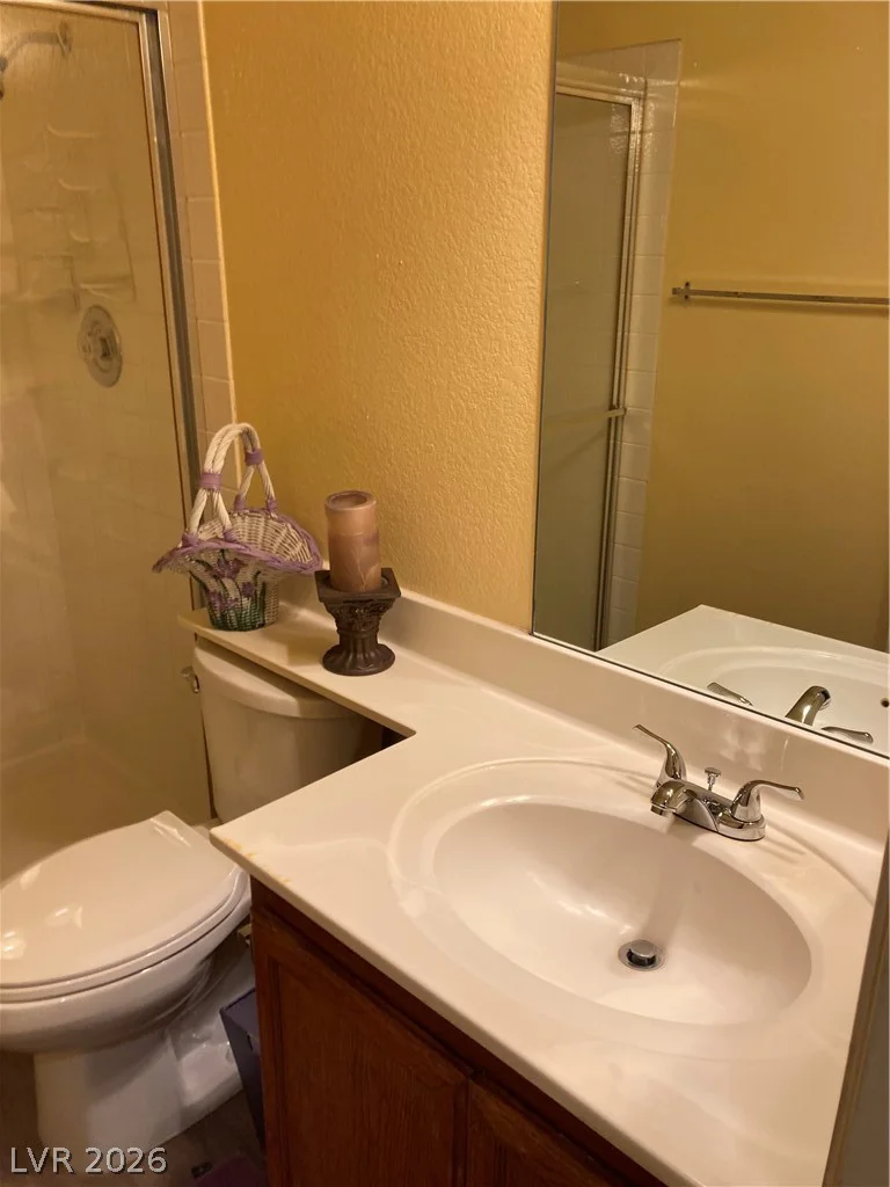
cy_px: 594
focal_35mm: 28
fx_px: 960
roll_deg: -0.3
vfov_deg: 63.4
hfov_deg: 49.7
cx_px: 445
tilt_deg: -16.9
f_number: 1.8
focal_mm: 3.99
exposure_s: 1/60
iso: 50
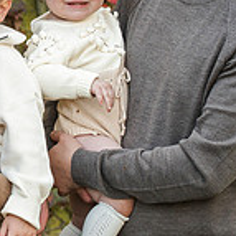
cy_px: 24
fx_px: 2615
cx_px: -21
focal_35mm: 339
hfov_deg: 5.2
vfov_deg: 5.2
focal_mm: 90
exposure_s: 1/500
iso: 800
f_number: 4.5
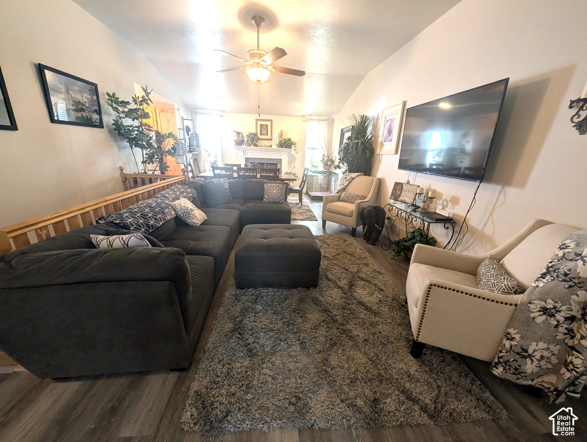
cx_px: 294
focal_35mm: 12
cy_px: 221
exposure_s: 1/40
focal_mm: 2.02
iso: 53
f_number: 1.7
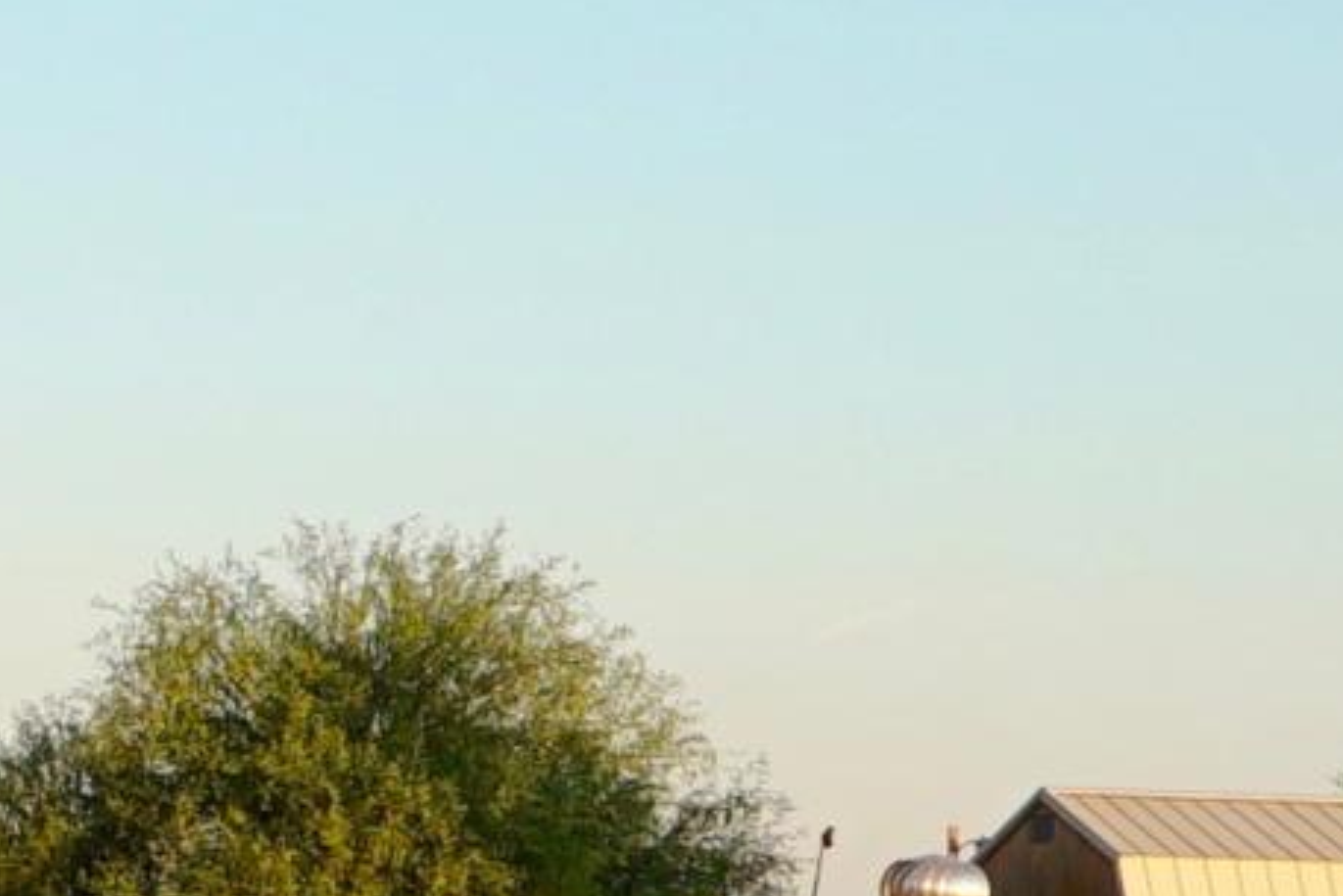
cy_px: 1332
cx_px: -932
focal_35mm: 184
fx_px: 6866
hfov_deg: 10.6
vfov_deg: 7.3
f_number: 6.3
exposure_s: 1/80
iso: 100
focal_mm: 28
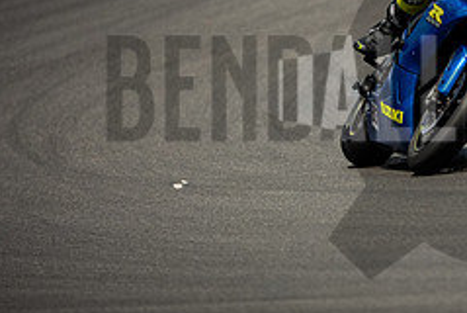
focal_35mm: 727
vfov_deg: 1.9
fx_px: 9442
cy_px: 91
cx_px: 518
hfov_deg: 2.8
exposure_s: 1/2000
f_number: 2
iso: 1250
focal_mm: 200
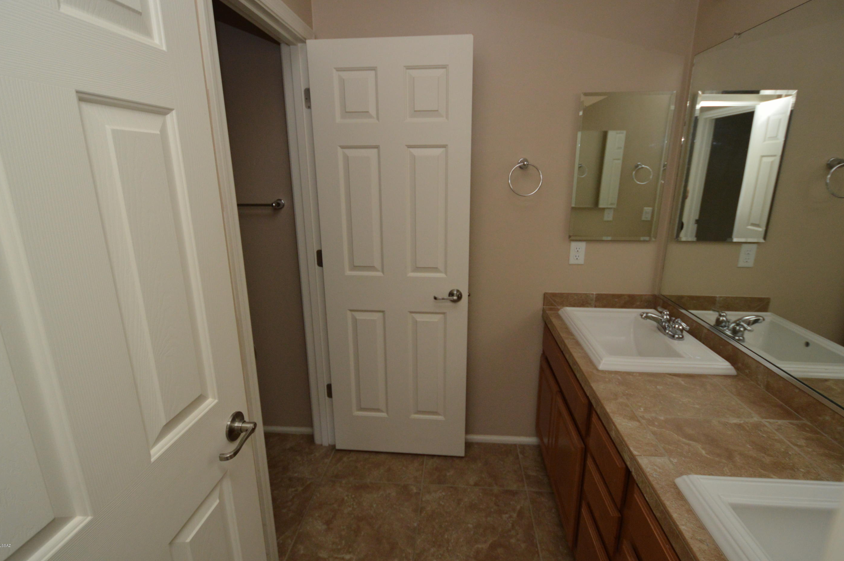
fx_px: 375
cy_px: 265
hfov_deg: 96.8
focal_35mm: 16
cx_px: 432
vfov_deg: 73.6
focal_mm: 10
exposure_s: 1/60
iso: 1100
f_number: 3.5
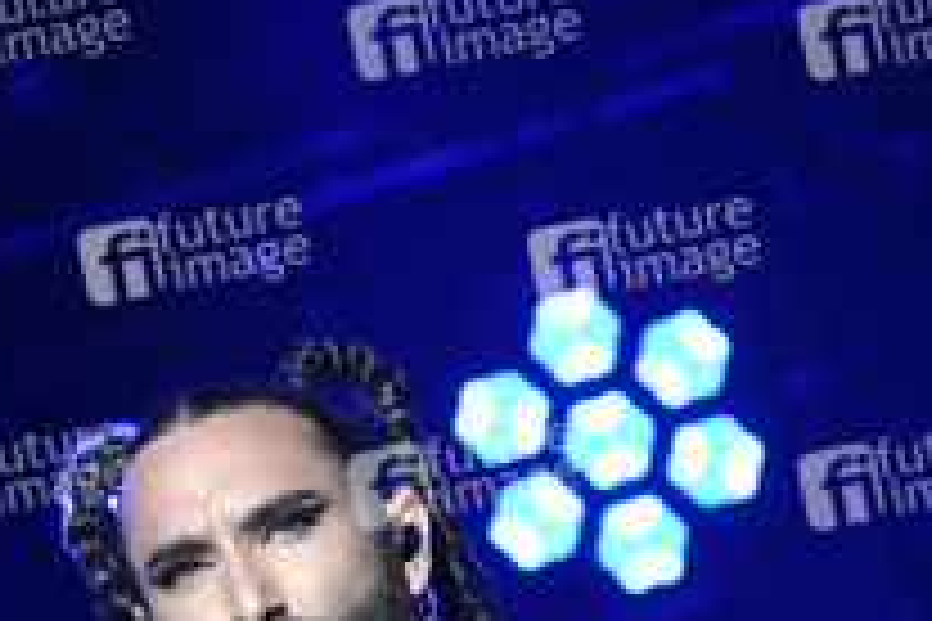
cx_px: 525
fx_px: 6265
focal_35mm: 242
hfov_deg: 8.5
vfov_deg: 5.7
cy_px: 590
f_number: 4.5
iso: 2000
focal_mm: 111
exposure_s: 1/250
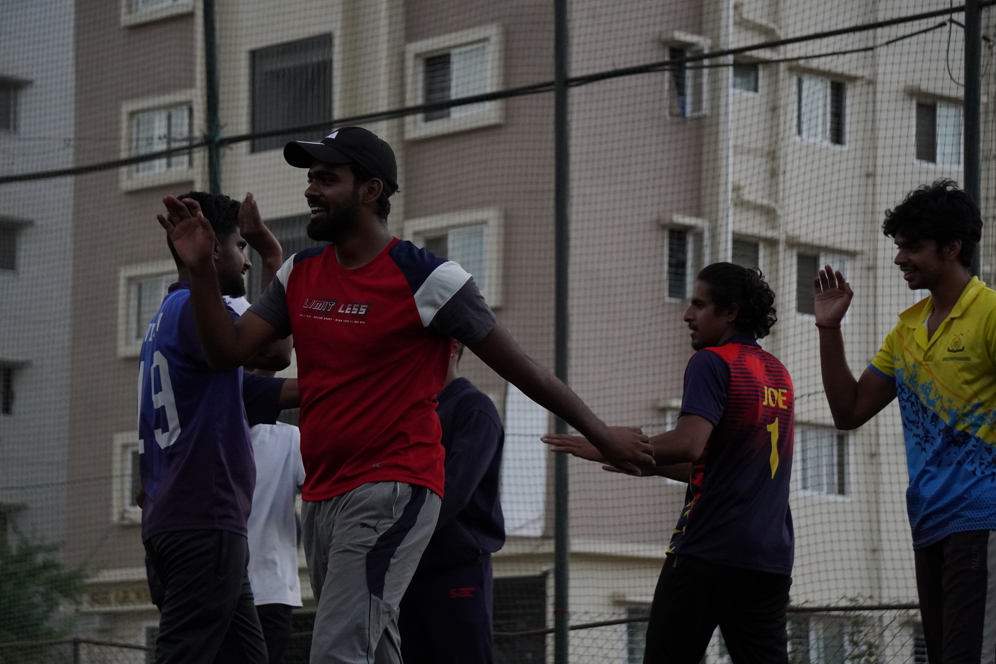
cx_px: 498
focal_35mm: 123
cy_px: 332
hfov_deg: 16.7
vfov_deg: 11.1
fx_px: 3403
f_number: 5
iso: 2500
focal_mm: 82
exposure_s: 1/1000
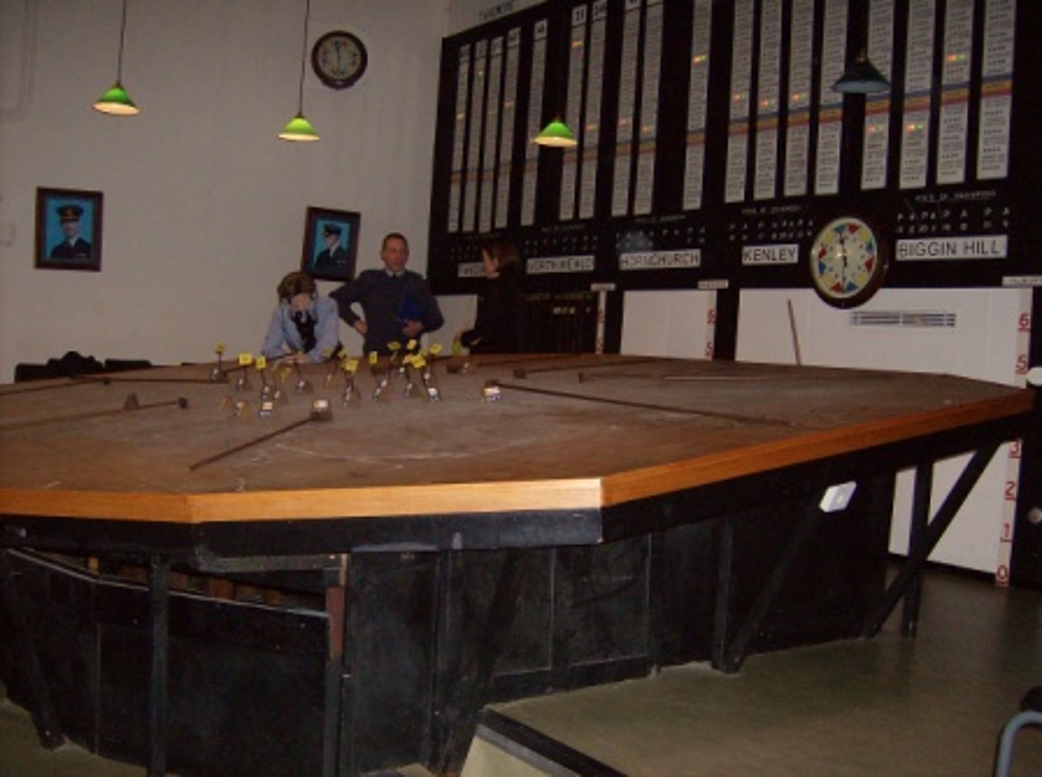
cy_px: 388
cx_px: 521
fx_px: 1081
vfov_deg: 39.5
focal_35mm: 36
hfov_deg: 51.5
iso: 200
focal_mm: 6
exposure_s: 1/60
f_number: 2.8
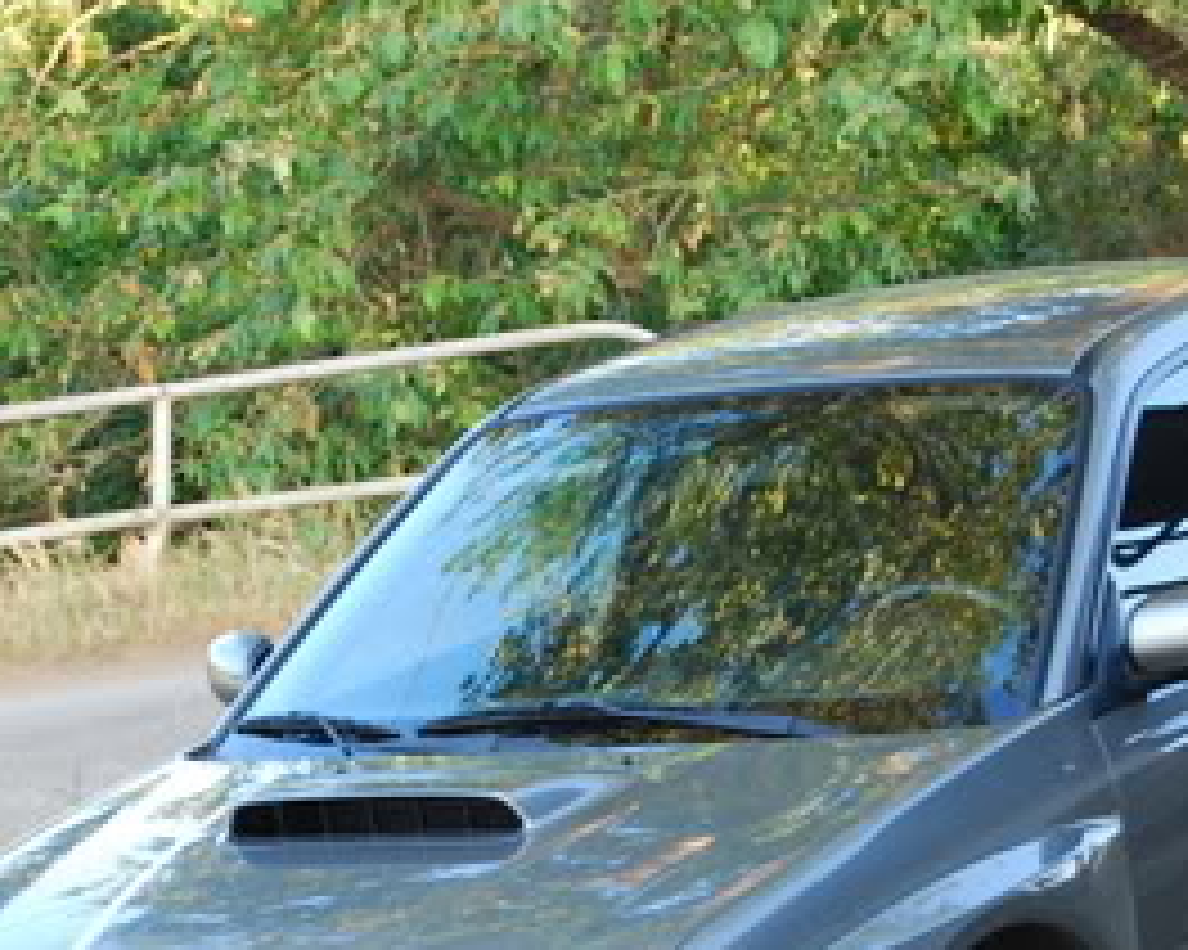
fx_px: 5764
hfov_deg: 11.8
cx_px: 569
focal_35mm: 164
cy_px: 707
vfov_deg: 9.4
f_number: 5.6
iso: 400
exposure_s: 1/80
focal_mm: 48
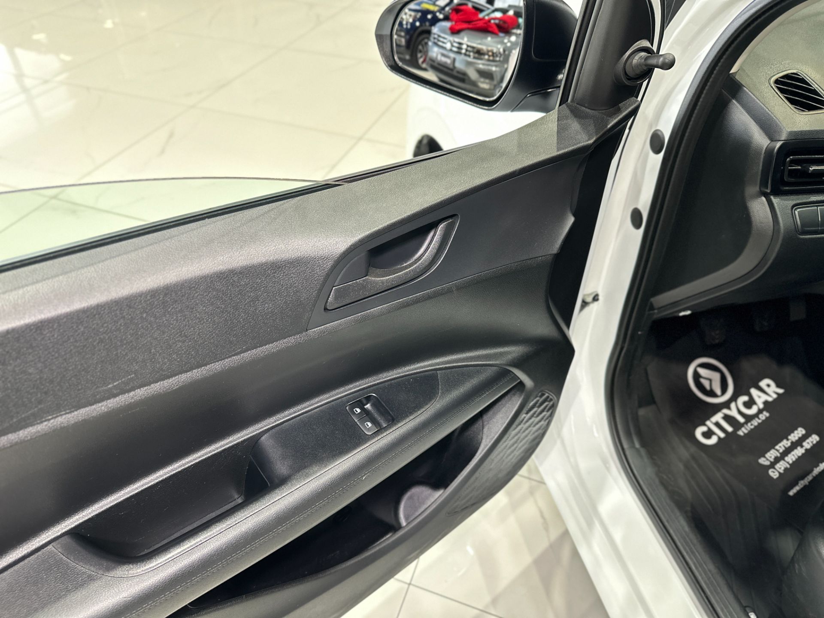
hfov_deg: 71.6
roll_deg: -1.5
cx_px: 412
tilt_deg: -41.9
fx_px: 571
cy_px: 309
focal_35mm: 24
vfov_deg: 56.8
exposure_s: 1/60
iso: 500
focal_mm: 6.86
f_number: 1.78
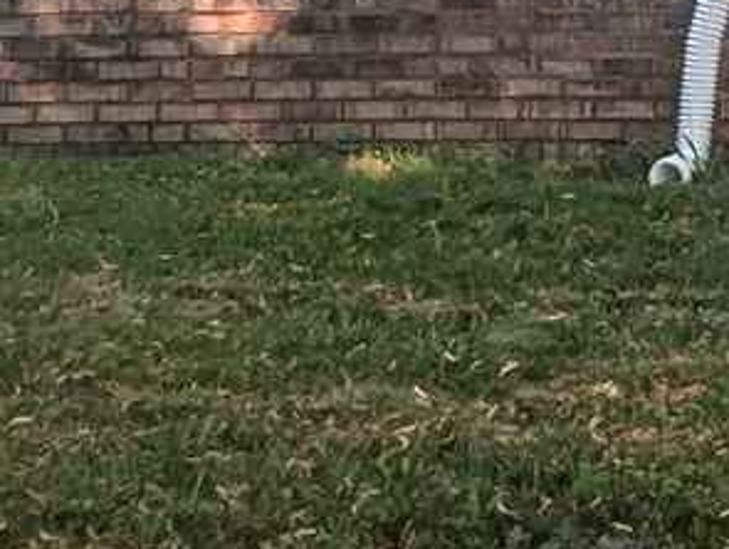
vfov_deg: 16.0
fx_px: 1645
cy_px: -443
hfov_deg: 21.2
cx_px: 1085
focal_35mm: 78
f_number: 2.2
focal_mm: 2.35
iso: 49
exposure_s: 1/1176
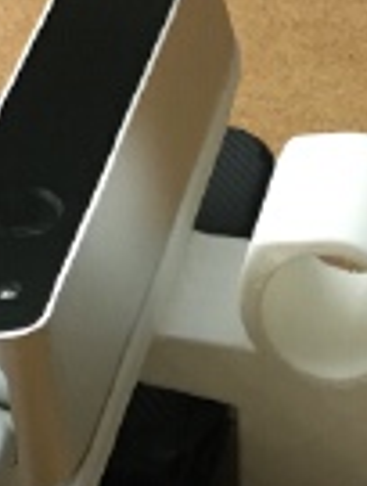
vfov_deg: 15.9
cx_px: 261
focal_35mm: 122
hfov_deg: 12.2
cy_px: 450
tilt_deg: -49.0
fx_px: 1716
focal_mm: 3.3
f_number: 2.4
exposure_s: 1/30
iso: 125
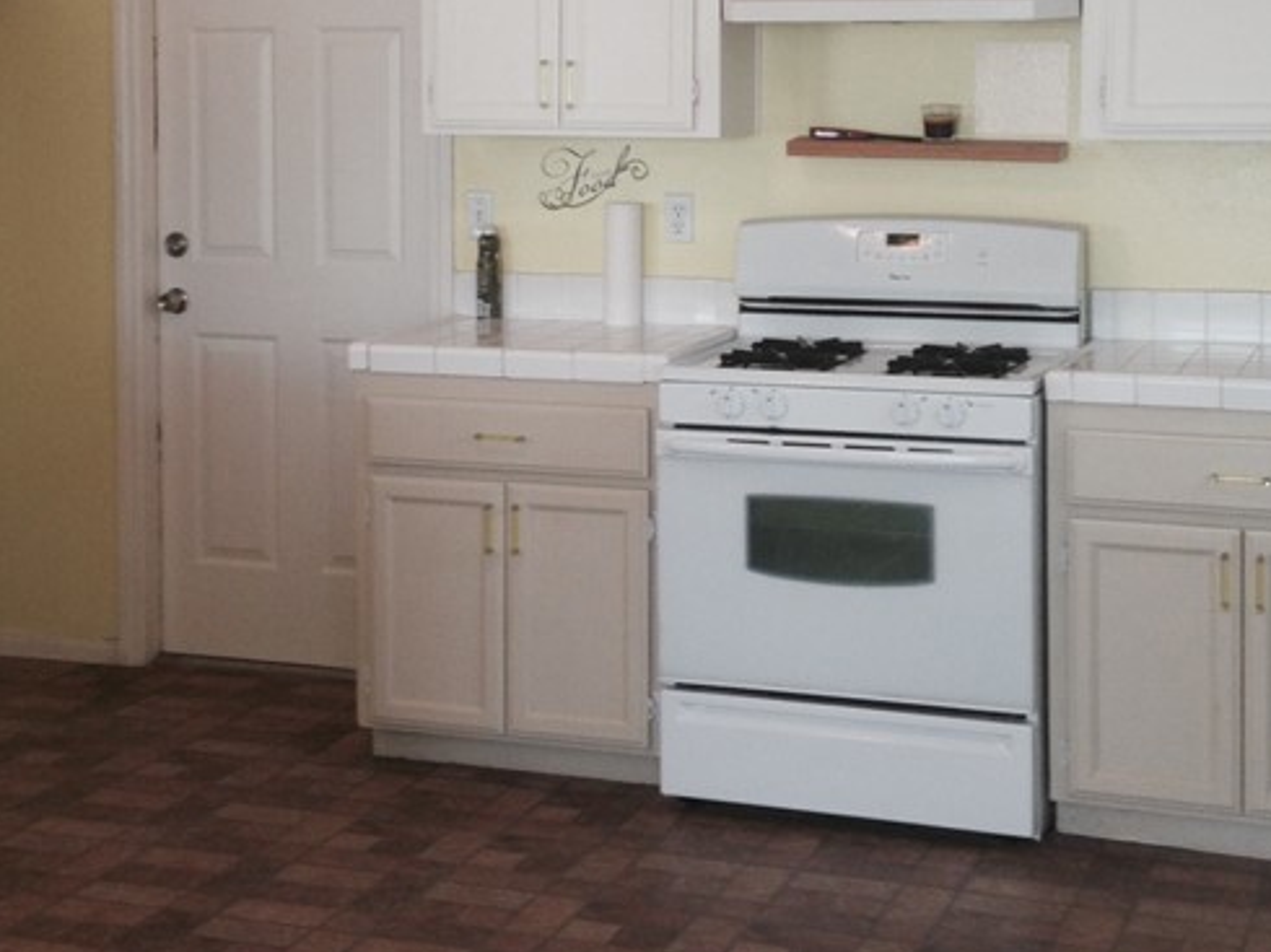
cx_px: 560
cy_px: 241
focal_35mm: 69
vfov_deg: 21.1
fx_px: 2532
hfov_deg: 28.2
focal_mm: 4.12
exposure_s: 1/40
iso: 64
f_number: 2.4
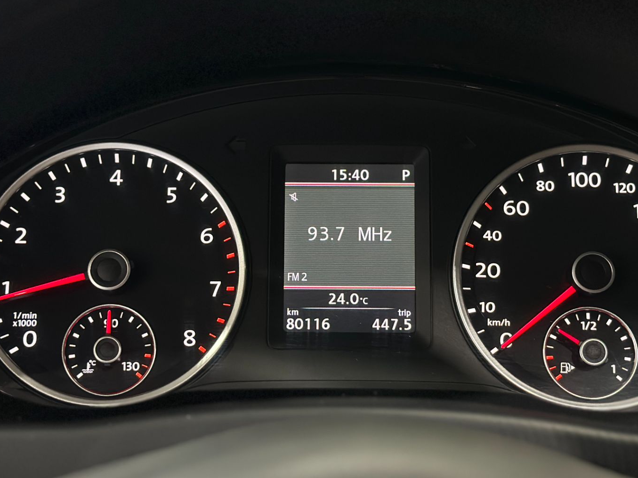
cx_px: 334
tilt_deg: -17.5
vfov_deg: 21.6
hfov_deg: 28.6
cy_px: 245
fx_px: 1253
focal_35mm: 68
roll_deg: +0.4
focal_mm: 6.86
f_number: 1.78
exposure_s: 1/30
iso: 320
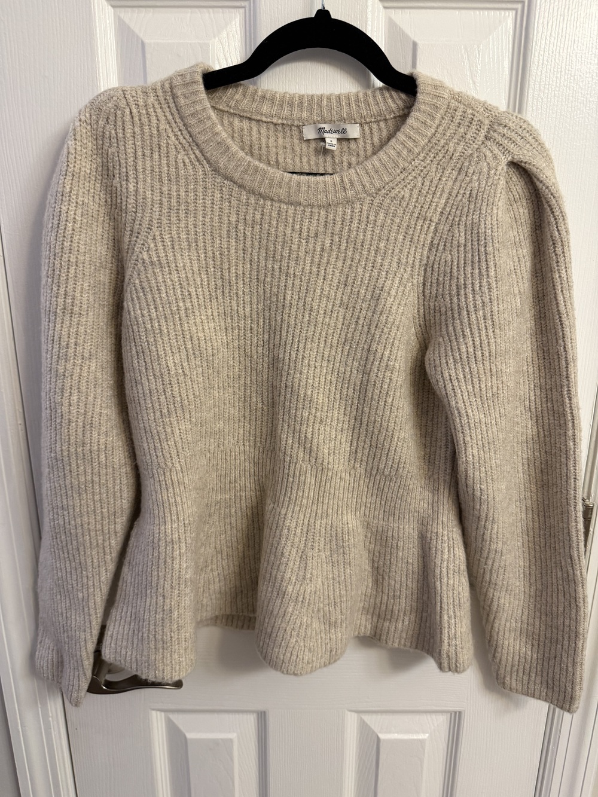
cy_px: 398
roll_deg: -0.8
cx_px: 299
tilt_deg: -15.1
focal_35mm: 24
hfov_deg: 56.8
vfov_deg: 71.6
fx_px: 553
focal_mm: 6.76
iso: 320
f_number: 1.78
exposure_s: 1/60
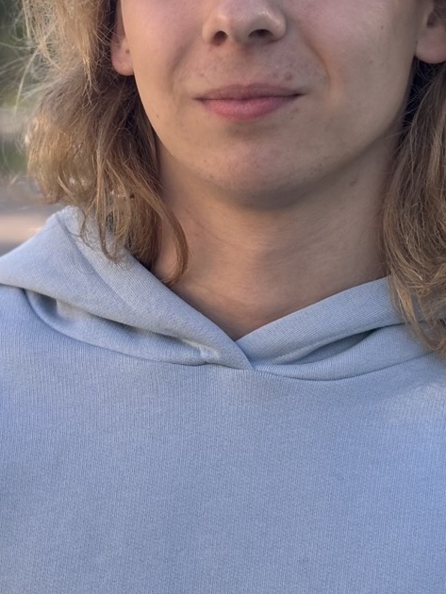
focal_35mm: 132
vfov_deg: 14.8
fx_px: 2266
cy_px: 120
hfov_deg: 11.2
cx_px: 134
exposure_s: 1/403
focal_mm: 5.96
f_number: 1.6
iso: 32
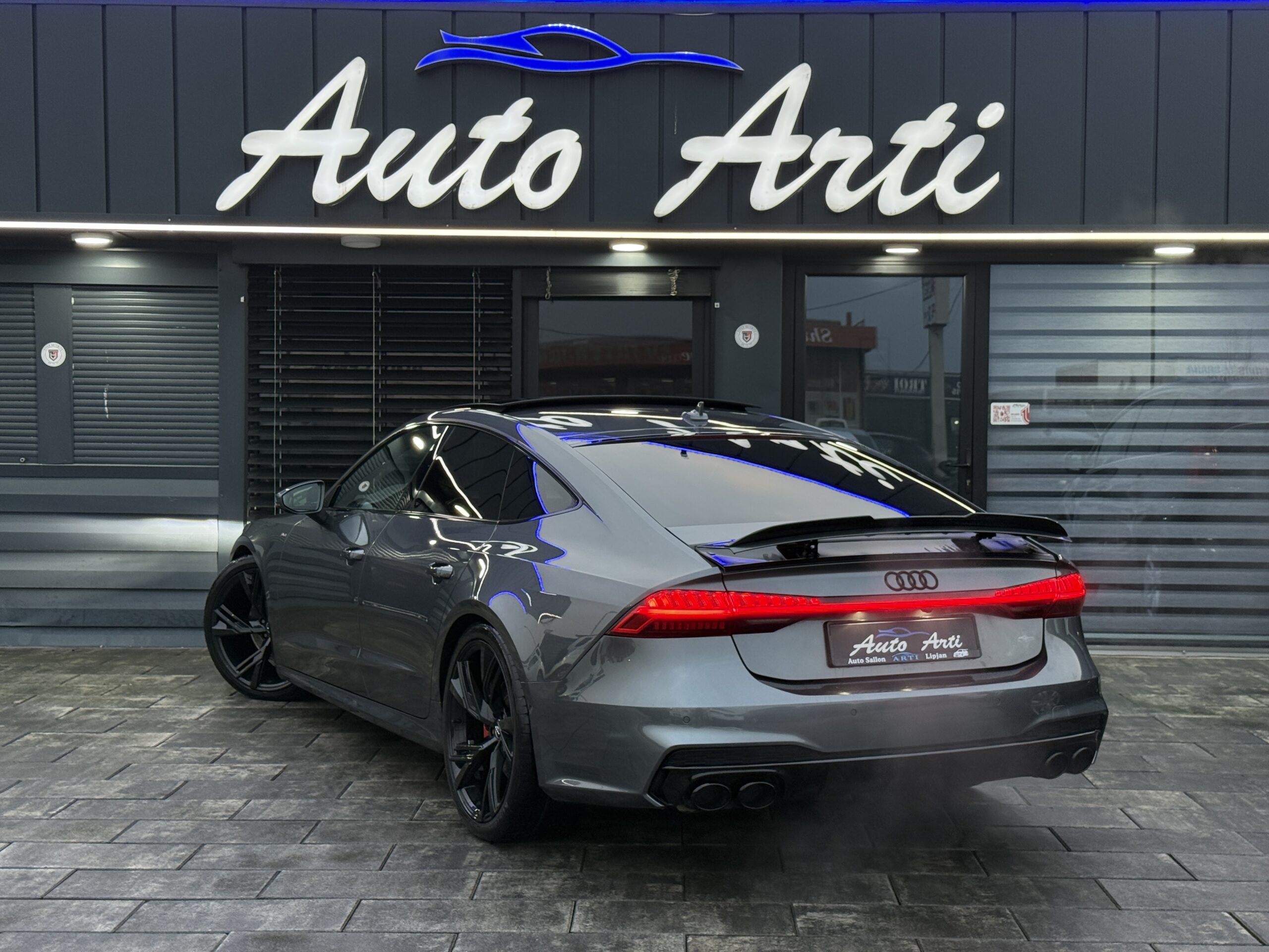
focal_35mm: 48
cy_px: 476
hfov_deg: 39.7
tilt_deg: -1.8
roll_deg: -0.2
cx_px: 634
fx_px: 1760
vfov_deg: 30.3
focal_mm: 6.76
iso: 200
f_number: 1.78
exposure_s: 1/90
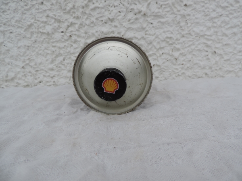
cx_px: 121
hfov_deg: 71.6
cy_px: 90
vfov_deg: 56.8
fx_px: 168
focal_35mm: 24
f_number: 3
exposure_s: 1/400
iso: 80
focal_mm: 4.3
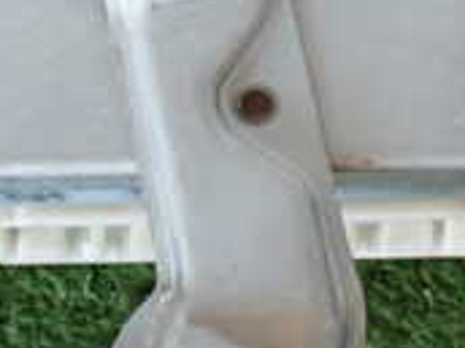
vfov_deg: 8.5
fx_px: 2337
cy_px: 3
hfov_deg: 11.4
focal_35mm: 174
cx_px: 270
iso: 640
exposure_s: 1/50
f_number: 3.2
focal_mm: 9.01
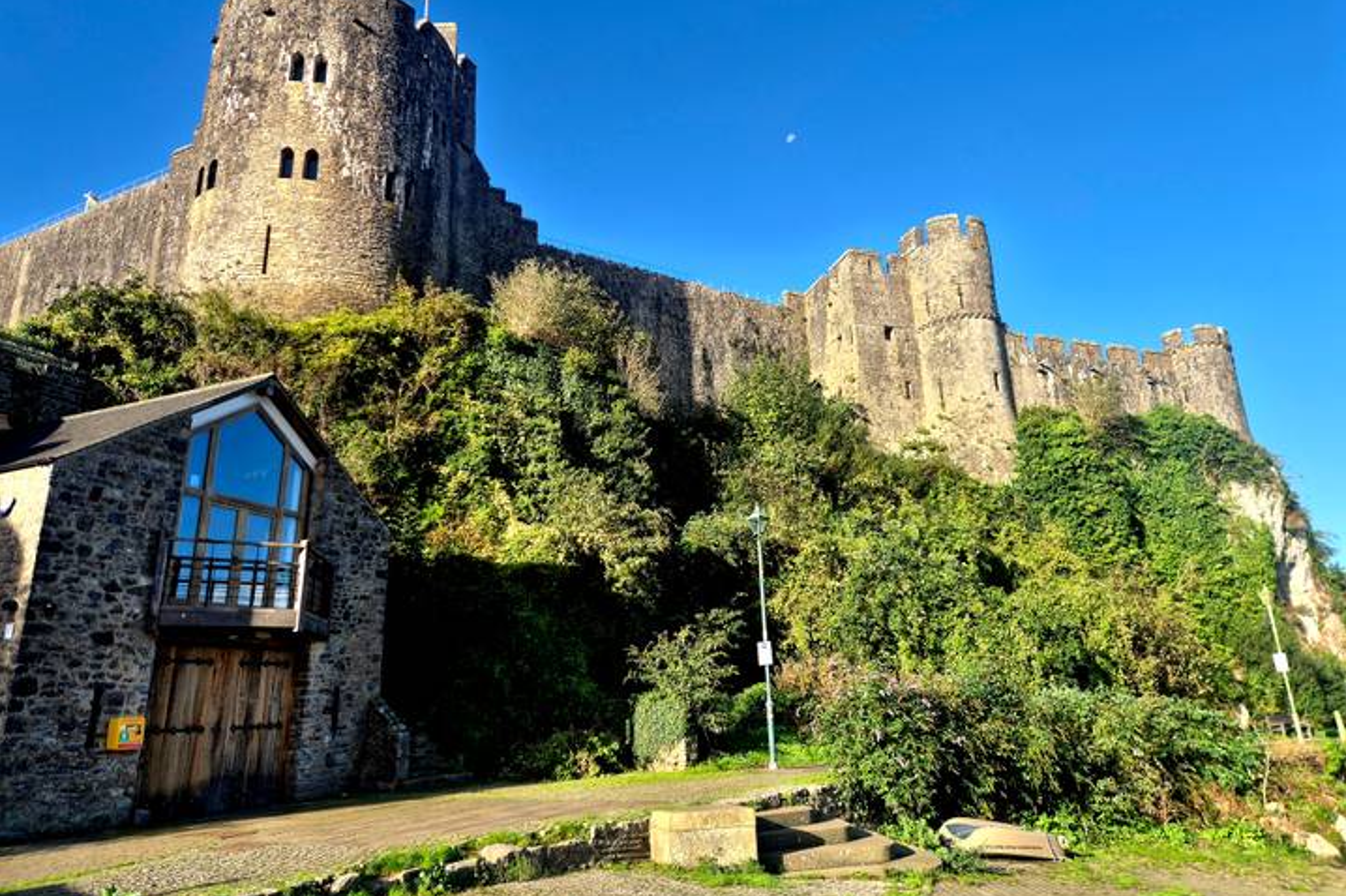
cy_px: 409
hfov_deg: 73.8
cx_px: 673
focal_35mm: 24
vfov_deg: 53.0
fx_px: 897
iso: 25
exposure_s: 1/833
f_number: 1.8
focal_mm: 5.4
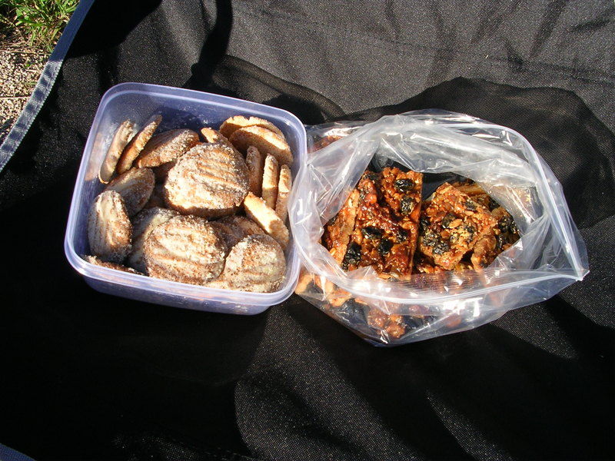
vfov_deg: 37.7
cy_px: 230
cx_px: 308
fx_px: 675
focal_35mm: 38
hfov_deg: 49.0
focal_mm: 5.8
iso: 50
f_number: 5.6
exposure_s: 1/190
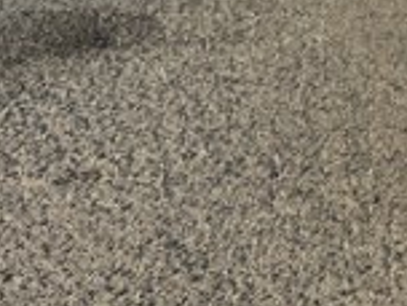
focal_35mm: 101
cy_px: -209
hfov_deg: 15.6
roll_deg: -2.6
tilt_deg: -12.2
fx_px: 1188
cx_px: 809
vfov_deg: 13.4
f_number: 1.78
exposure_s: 1/3096
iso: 80
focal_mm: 6.76
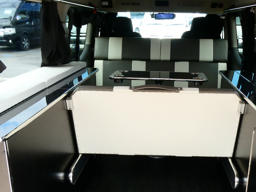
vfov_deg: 32.2
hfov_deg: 42.8
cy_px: 148
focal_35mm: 44
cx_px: 148
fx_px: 325
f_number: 3.3
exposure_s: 1/60
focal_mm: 4.3
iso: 80
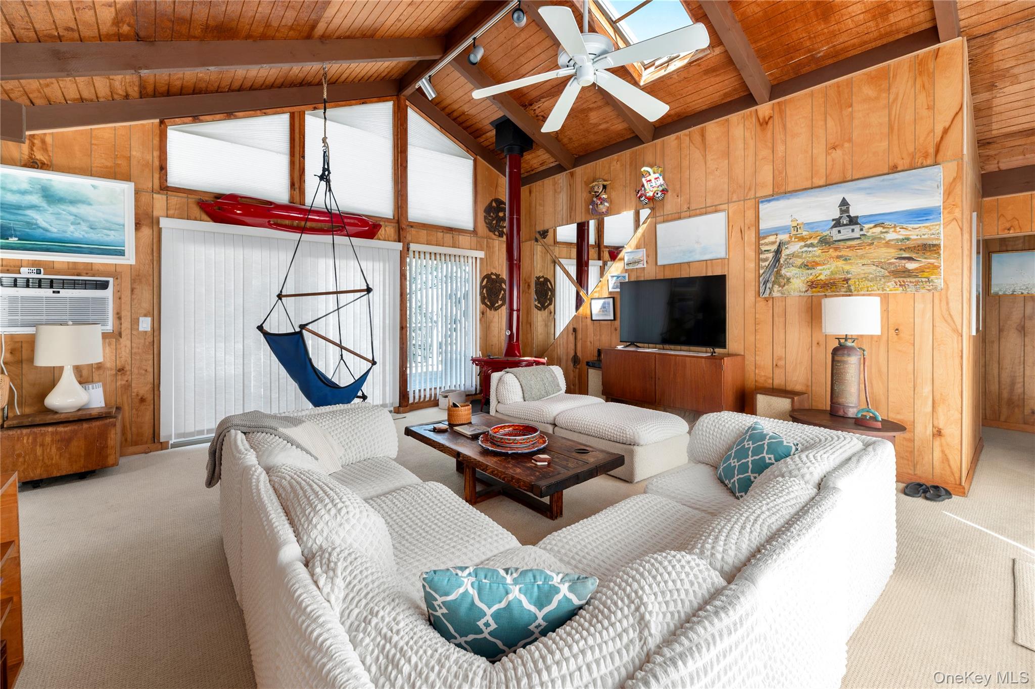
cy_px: 344
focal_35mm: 14
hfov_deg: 104.3
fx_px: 402
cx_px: 518
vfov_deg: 81.1
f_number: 7.1
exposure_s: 1/13
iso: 320
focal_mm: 14
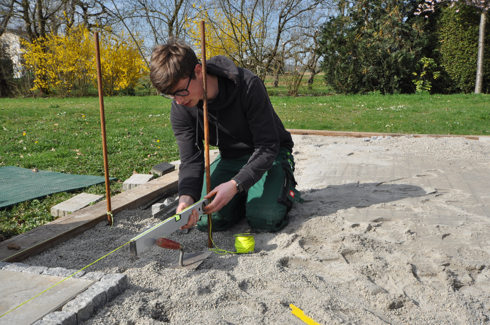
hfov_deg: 53.2
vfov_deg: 36.8
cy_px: 162
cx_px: 245
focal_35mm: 36
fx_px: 489
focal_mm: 24
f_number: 11
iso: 400
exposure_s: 1/500
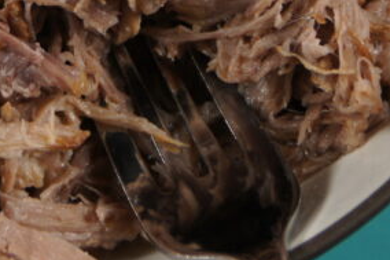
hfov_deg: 5.4
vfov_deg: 3.6
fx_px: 4092
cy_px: -192
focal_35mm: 378
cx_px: 18
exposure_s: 1/125
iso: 100
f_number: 5
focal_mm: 70
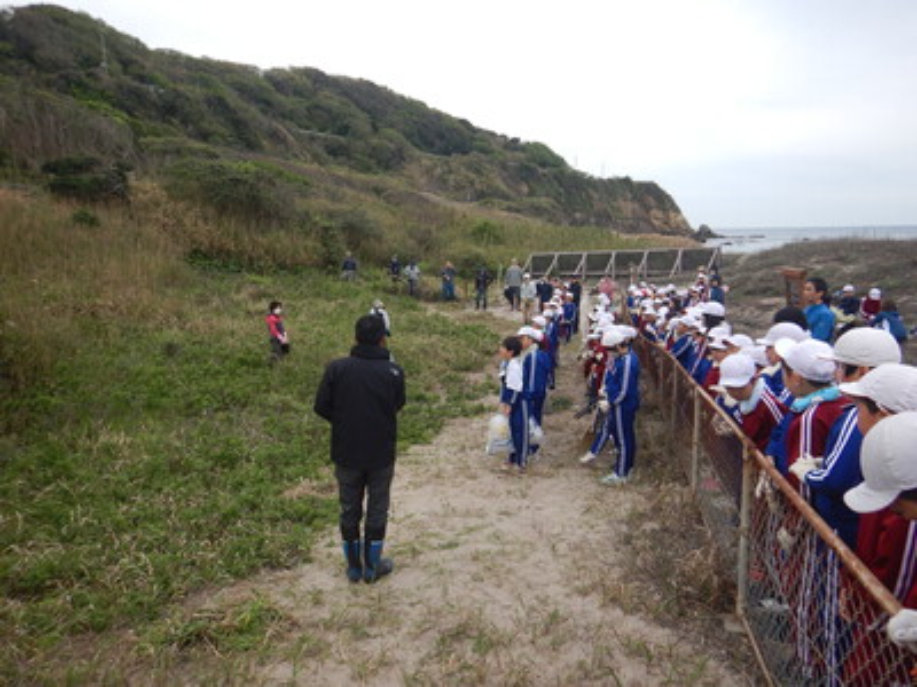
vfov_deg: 56.8
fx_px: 636
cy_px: 344
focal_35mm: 24
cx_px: 458
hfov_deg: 71.6
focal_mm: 4.3
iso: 125
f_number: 2.8
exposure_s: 1/800
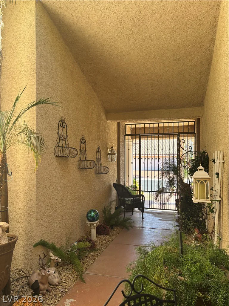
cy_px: 153
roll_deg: -0.2
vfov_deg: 67.3
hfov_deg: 53.1
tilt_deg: +0.7
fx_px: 229
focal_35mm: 26
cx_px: 114
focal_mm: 5.96
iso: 50
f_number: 1.6
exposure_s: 1/236
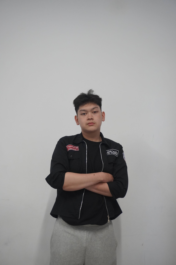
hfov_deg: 33.0
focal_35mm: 40
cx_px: 88
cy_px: 132
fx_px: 297
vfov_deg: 47.9
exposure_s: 1/160
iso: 2000
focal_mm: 27
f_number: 4.5
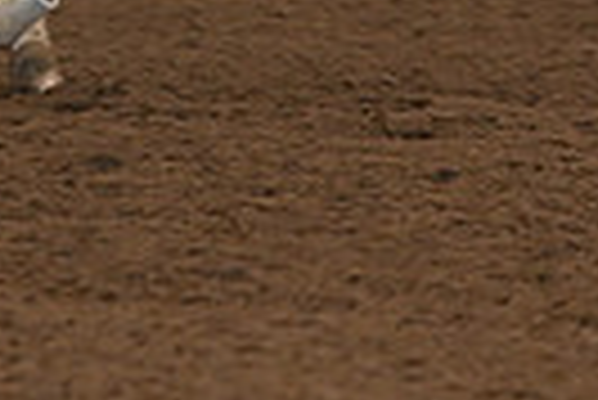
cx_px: 45
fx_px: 14534
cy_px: -438
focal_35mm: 874
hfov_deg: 2.4
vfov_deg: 1.6
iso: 3200
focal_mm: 200
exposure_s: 1/250
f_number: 5
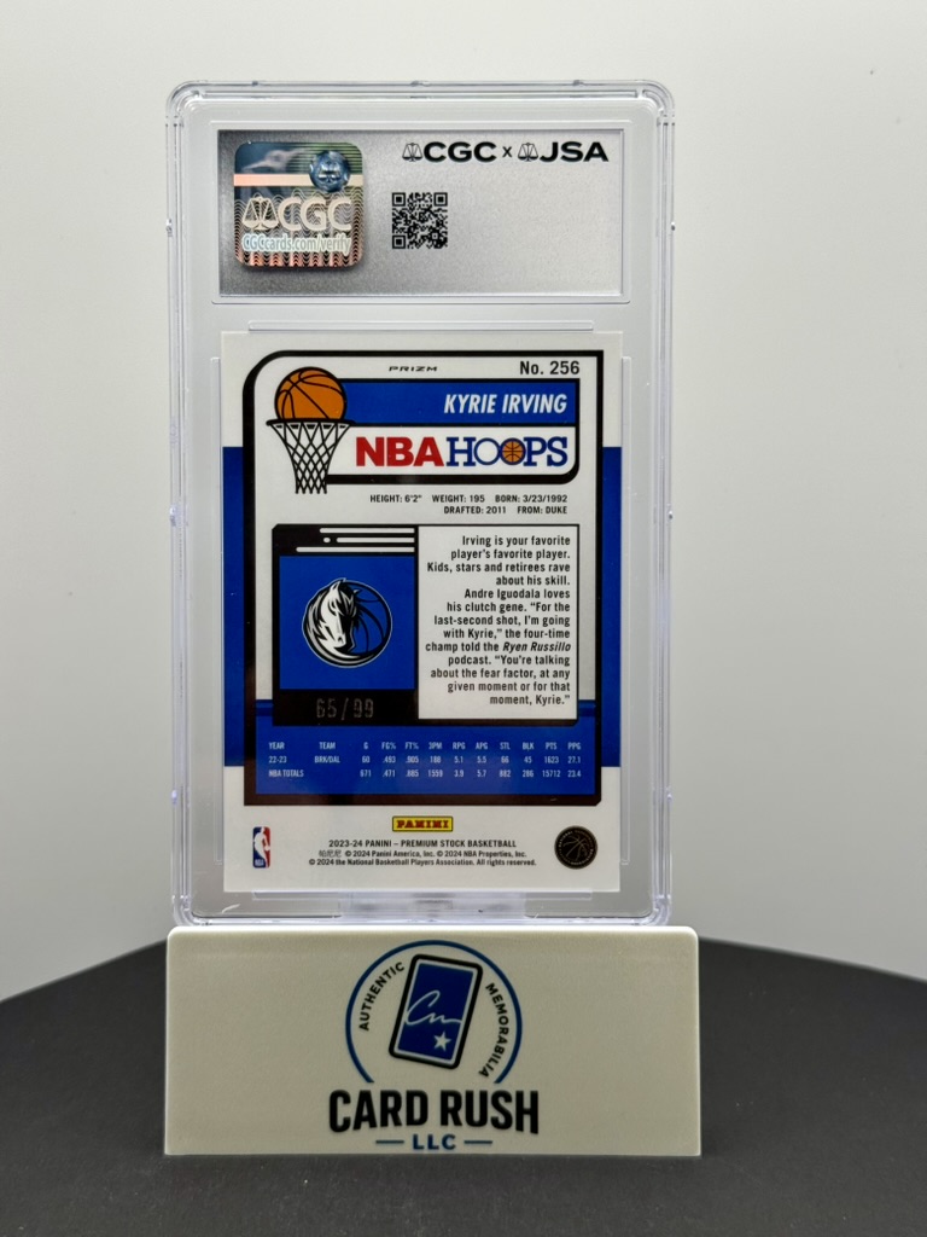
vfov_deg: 39.7
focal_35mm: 48
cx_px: 464
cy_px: 618
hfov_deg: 30.3
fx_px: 1714
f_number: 1.78
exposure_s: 1/319
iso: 64
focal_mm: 6.76
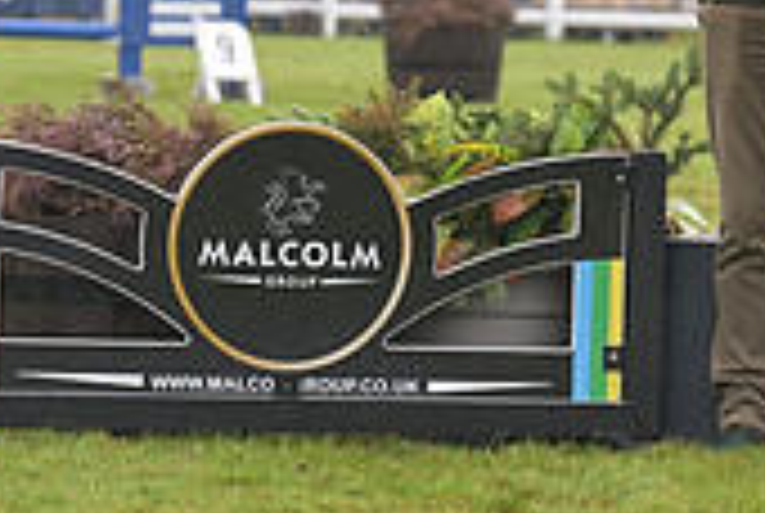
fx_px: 8706
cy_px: -214
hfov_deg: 5.0
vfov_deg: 3.4
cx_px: 1166
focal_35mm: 409
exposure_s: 1/800
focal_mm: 120
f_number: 5
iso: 800
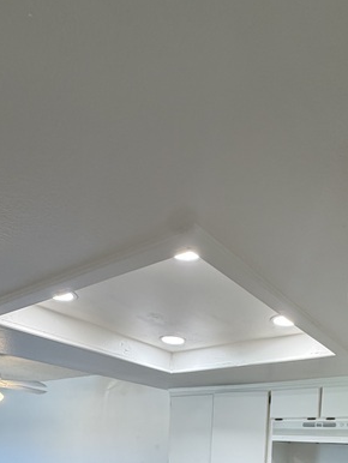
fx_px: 388
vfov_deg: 49.0
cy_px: 475
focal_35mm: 29
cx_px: 239
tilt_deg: -3.9
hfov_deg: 47.3
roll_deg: -2.8
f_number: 2.2
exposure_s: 1/111
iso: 250
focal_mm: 2.22
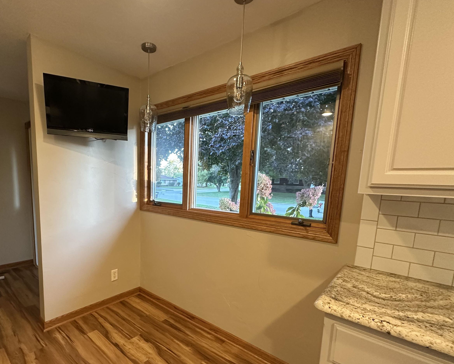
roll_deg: -1.2
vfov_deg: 73.2
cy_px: 214
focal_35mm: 18
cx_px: 180
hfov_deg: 85.2
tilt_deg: -6.9
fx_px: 242
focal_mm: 2.22
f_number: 2.2
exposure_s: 1/60
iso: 320
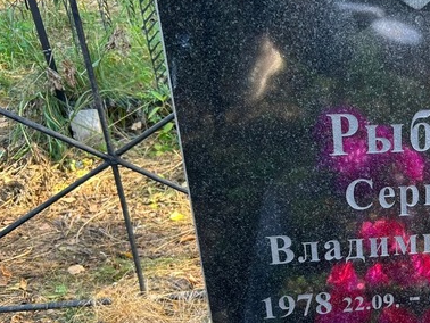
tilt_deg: -28.7
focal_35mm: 55
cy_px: 235
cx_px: 425
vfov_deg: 26.3
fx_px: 684
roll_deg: +2.0
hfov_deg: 32.3
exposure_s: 1/127
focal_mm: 5.7
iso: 32
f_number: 1.5
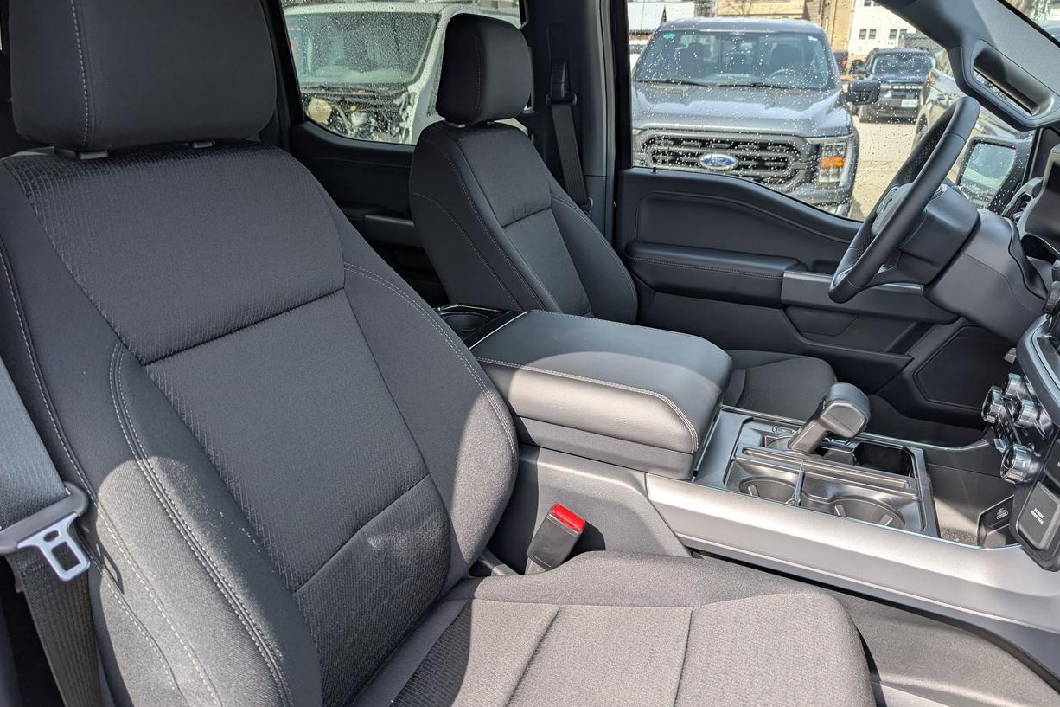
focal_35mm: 26
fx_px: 765
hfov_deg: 69.4
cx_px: 522
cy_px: 327
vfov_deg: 49.5
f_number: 1.68
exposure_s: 1/377
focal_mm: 6.9
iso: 18
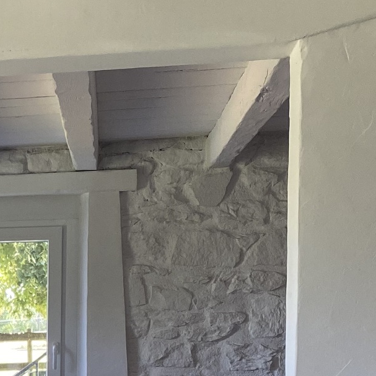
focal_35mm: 97
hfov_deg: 16.1
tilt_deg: -2.9
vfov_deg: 17.5
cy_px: 383
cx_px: -215
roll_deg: +0.0
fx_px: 1192
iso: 125
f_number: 1.8
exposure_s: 1/101
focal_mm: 4.25
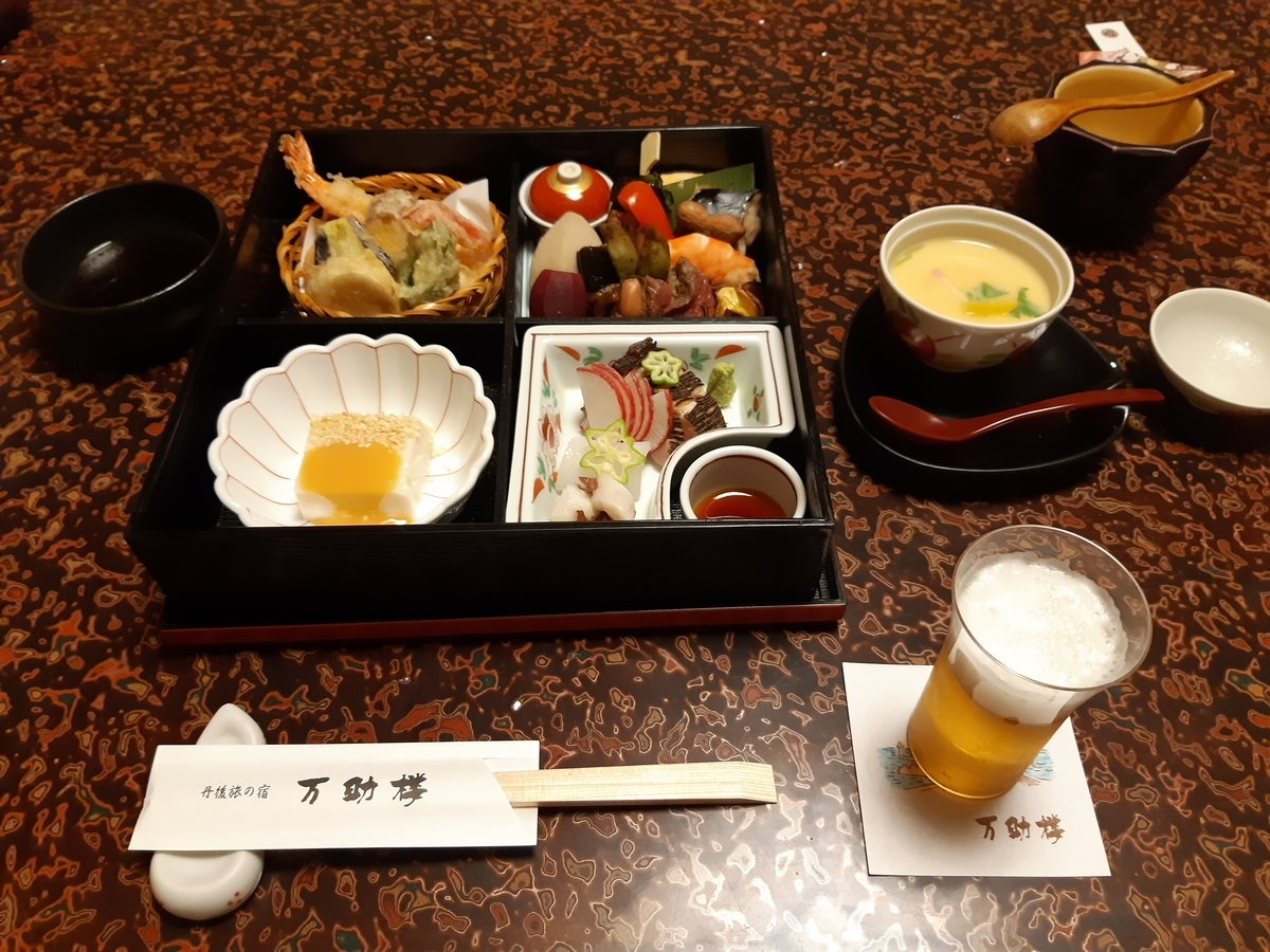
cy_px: 476
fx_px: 954
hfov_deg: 67.3
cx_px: 635
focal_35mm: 26
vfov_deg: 53.1
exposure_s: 1/24
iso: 250
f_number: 1.7
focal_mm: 3.93
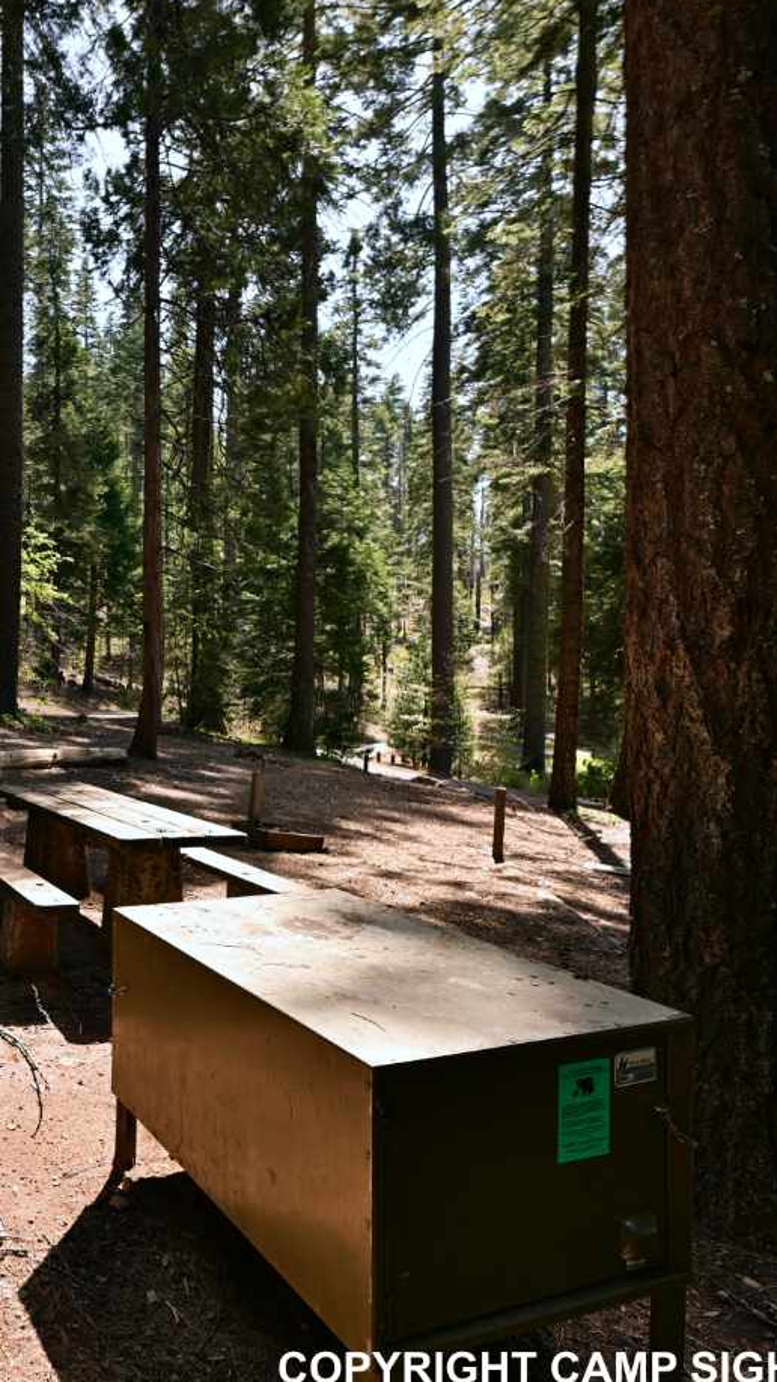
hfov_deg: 42.7
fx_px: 843
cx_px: 0
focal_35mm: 23
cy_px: 685
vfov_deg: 78.7
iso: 100
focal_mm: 14
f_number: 4.5
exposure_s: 1/200
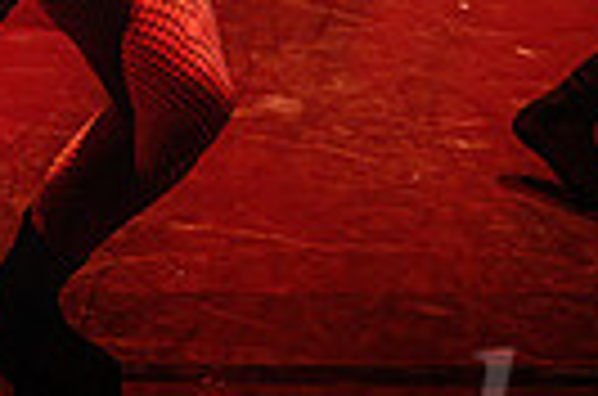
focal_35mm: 105
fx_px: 1740
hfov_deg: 18.1
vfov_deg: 12.4
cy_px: -173
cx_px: -193
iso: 3200
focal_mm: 24
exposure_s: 1/300
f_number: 2.8
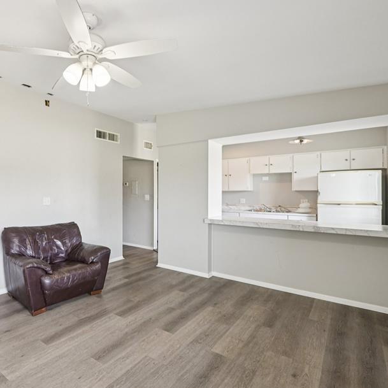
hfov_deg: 72.1
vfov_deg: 74.8
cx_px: 122
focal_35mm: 20
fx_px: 254
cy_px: 197
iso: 400
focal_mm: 14
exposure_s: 1/13
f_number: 8
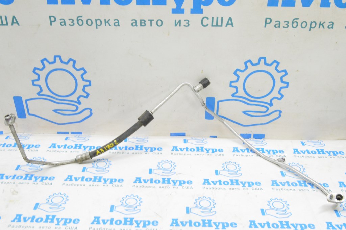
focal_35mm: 39
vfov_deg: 34.2
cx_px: 173
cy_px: 115
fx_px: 375
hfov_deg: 49.6
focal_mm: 26
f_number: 20
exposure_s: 1/15
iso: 6400
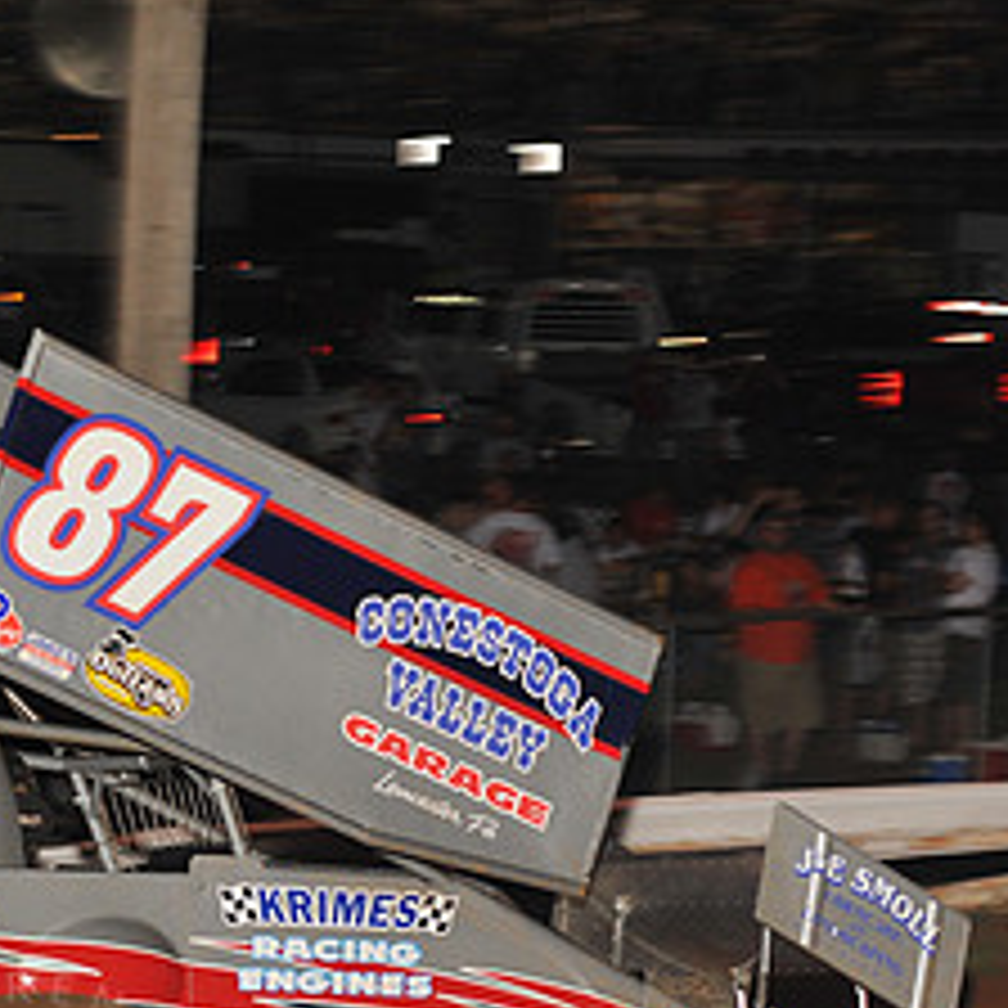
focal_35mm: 220
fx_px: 7248
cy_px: 828
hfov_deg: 7.9
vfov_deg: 7.9
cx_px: 18
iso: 1000
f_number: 7.1
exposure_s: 1/320
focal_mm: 100
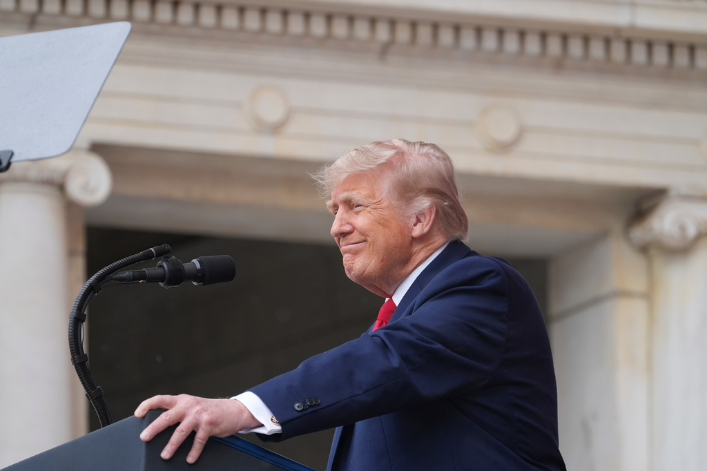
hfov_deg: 4.9
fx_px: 8245
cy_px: 236
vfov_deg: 3.3
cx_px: 354
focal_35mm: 420
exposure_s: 1/1000
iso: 1000
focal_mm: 420
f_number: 6.3
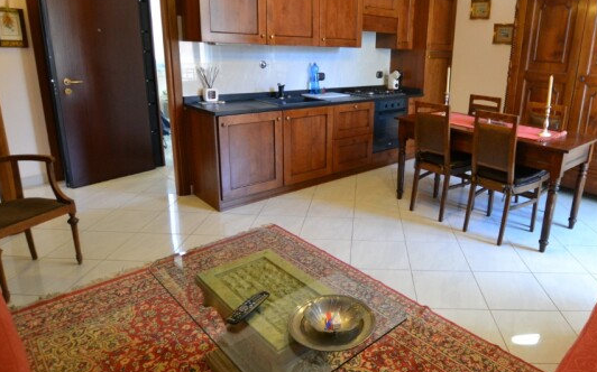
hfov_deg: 75.7
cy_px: 147
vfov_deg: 52.6
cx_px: 376
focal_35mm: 23
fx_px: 374
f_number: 3.5
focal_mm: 10
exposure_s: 1/60
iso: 1400
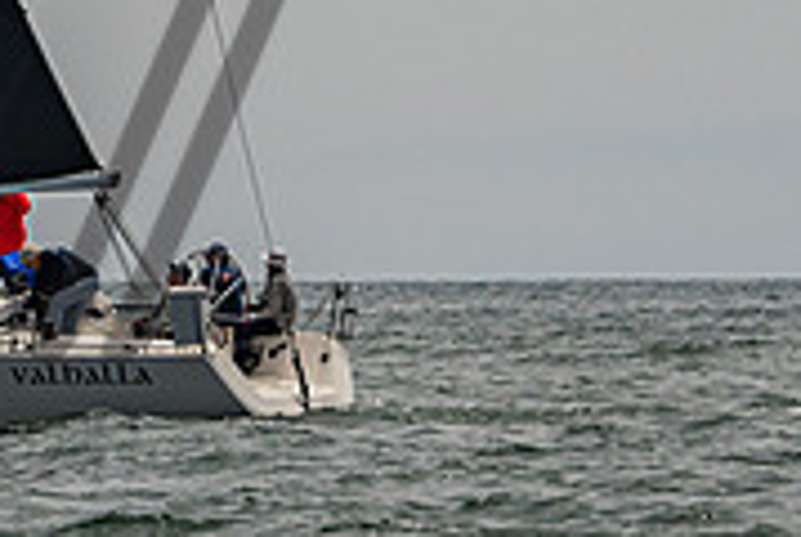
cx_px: 25
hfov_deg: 3.6
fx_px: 12636
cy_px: -206
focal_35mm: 567
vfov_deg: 2.4
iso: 500
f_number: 8
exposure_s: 1/4000
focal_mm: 130
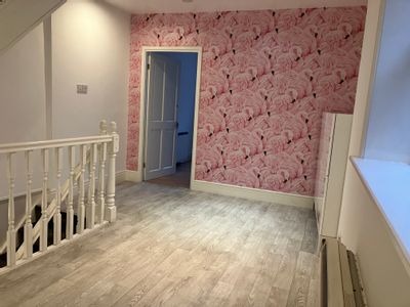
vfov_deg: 49.7
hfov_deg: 63.4
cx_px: 205
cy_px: 154
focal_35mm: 28
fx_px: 332
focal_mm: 3.99
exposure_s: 1/50
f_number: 1.8
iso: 160
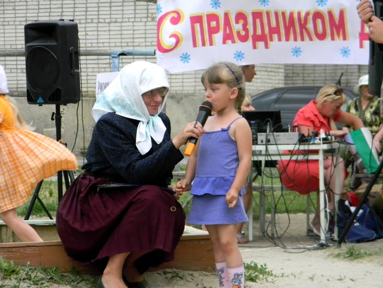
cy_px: 144
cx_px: 192
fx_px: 1638
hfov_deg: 13.3
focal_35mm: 148
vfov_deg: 10.0
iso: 96
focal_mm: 26.8
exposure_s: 1/59.6
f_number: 5
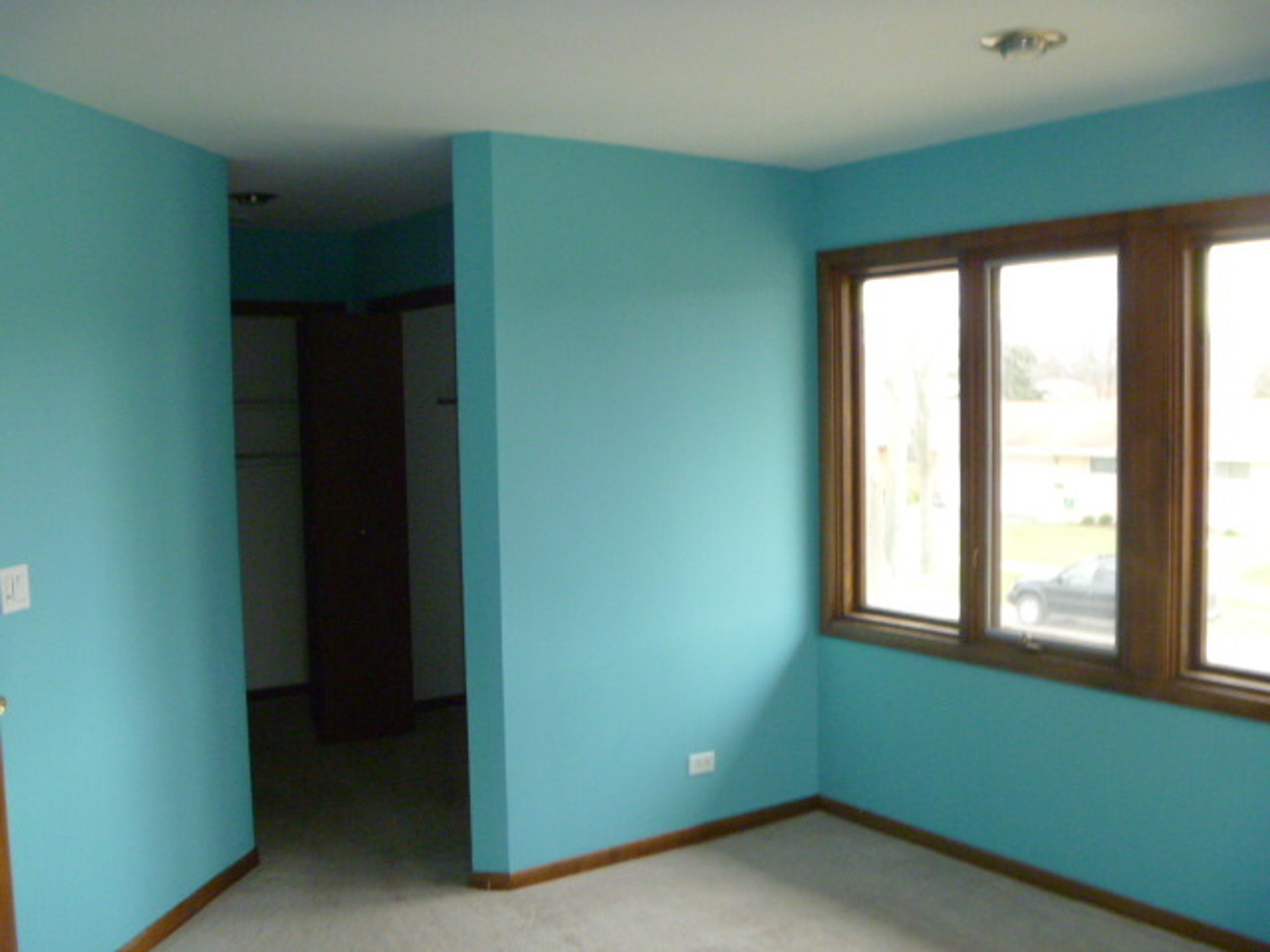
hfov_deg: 52.6
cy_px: 476
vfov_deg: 40.7
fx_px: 1284
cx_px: 635
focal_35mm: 35
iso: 400
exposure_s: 1/30
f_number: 3.5
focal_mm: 6.3
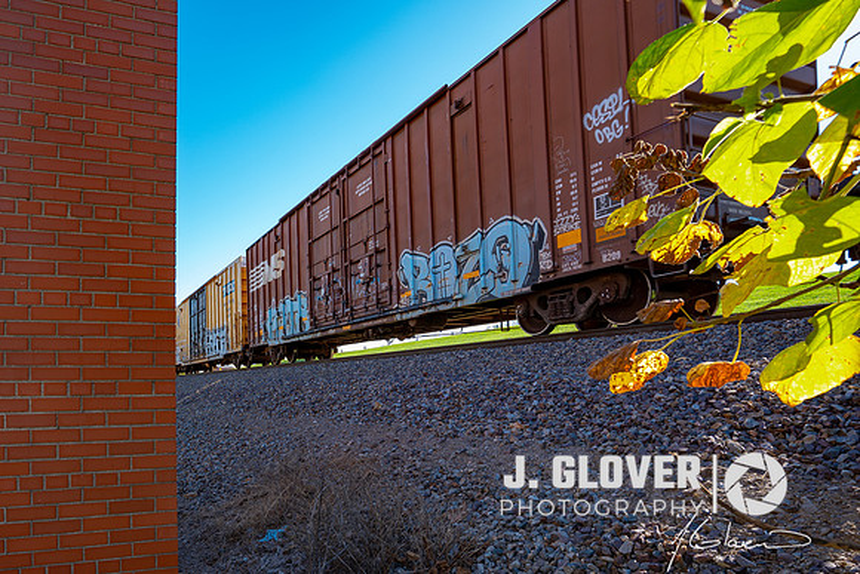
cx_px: 293
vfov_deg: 55.1
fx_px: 539
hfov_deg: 75.0
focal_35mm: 23
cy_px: 375
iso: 100
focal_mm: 17
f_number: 4.5
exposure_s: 1/160
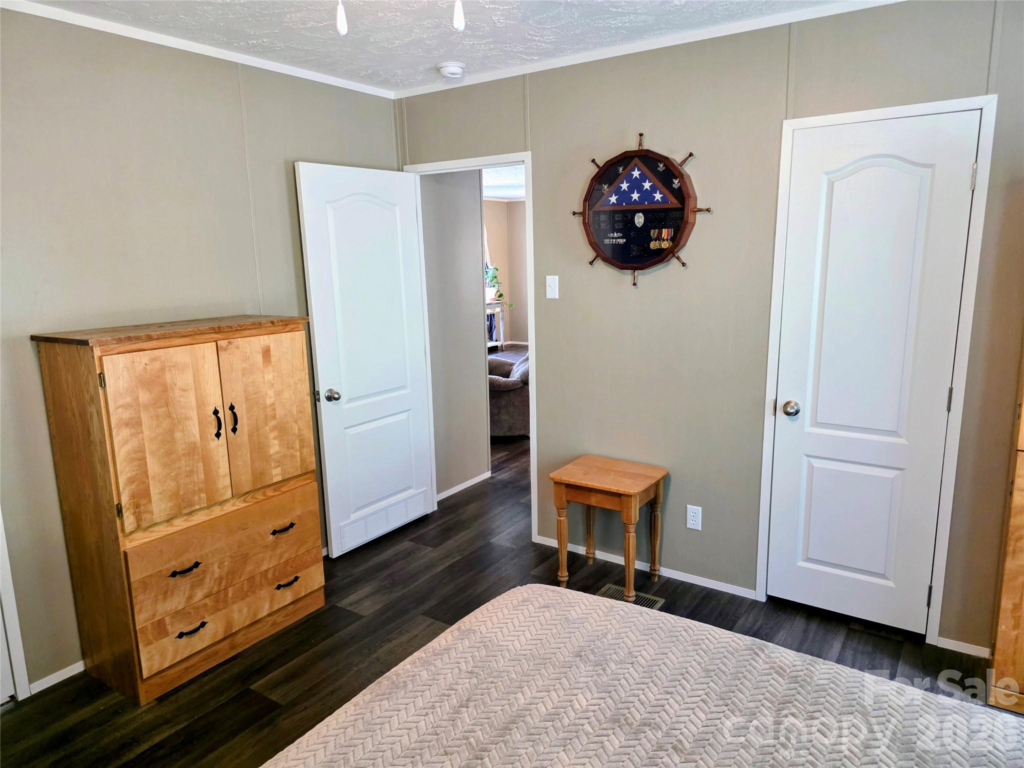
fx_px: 680
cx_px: 512
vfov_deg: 58.9
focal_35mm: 23
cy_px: 384
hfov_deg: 73.9
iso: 1000
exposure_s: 1/120
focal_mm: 6.3
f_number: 1.7
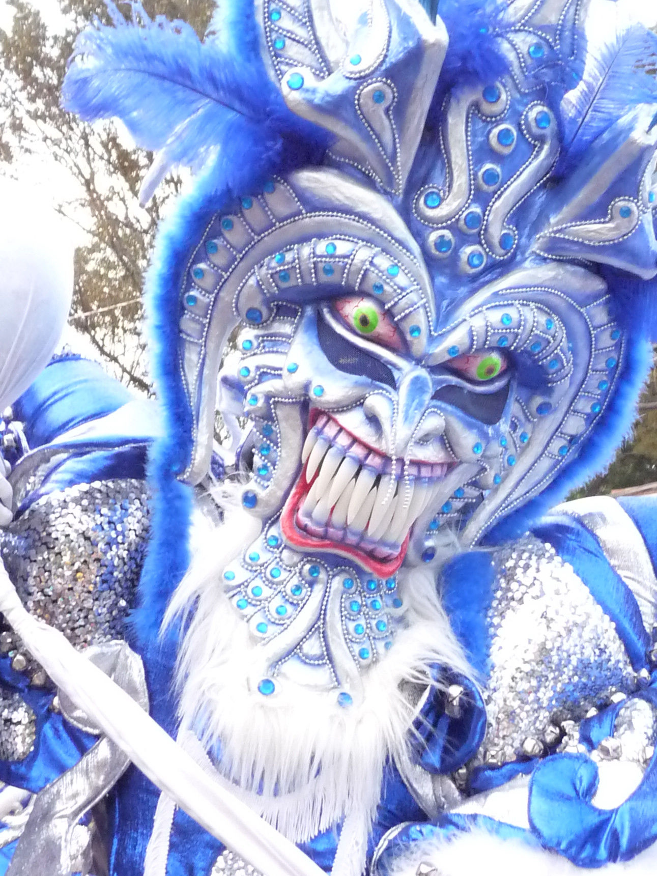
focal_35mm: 58
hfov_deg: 25.2
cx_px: 330
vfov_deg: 32.9
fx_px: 1468
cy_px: 593
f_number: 2.8
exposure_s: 1/200
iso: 640
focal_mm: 4.8
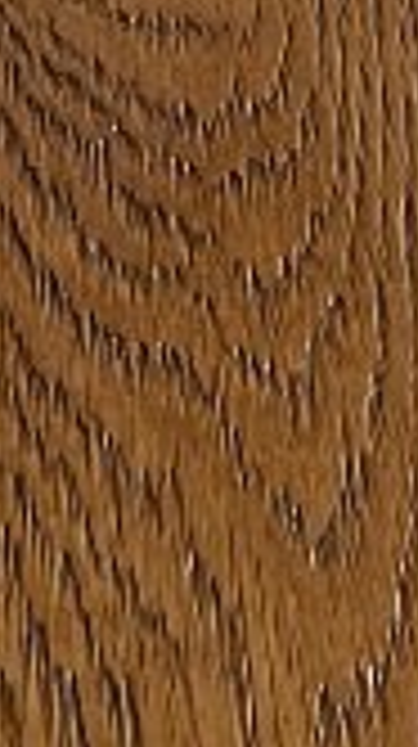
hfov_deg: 5.9
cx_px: -180
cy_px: -1872
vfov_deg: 8.1
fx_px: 4052
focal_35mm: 205
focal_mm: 4.2
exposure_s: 1/121
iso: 125
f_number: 1.6
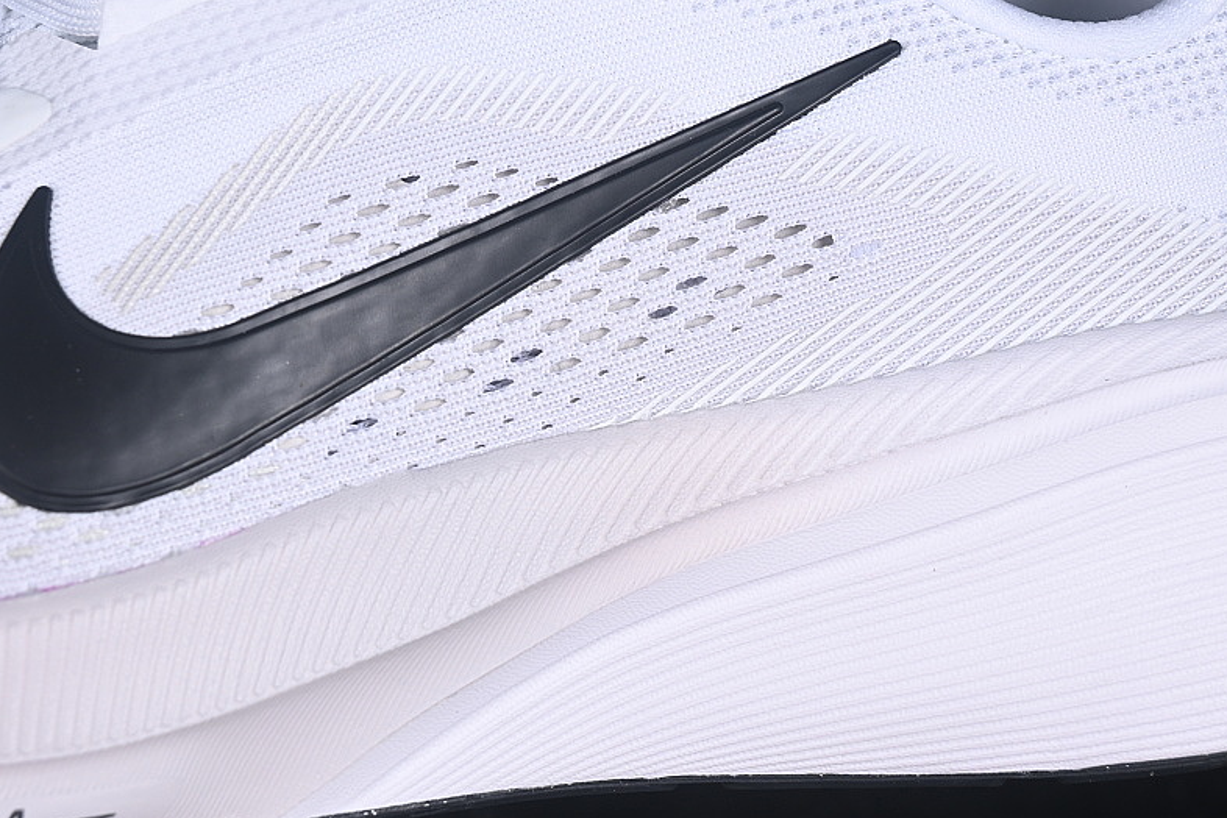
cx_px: 543
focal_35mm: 103
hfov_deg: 19.8
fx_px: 3510
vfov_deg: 13.3
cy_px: 298
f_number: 7.1
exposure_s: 1/80
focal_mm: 50
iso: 160
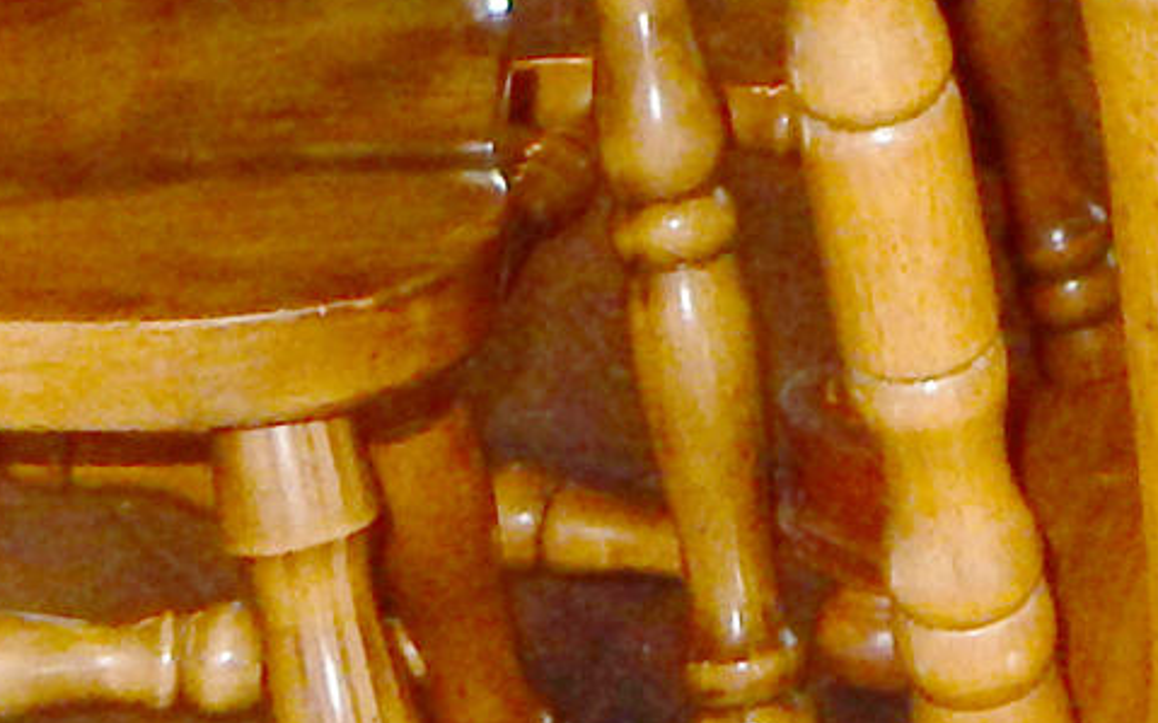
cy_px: -1591
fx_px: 7540
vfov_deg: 5.1
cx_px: 1310
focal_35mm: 239
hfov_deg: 8.7
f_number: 4.2
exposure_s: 1/30
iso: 280
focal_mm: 6.4
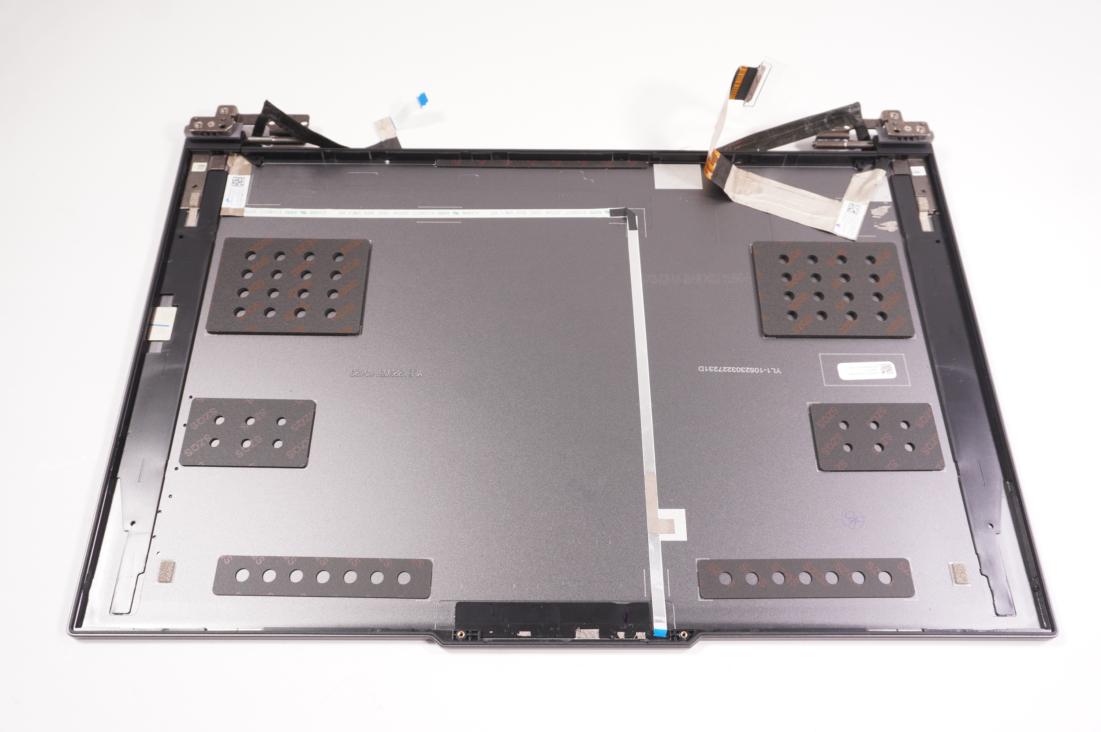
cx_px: 550
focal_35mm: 32
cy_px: 366
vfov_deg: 41.6
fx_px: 963
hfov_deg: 59.5
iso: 800
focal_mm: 21
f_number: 5.6
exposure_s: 1/160
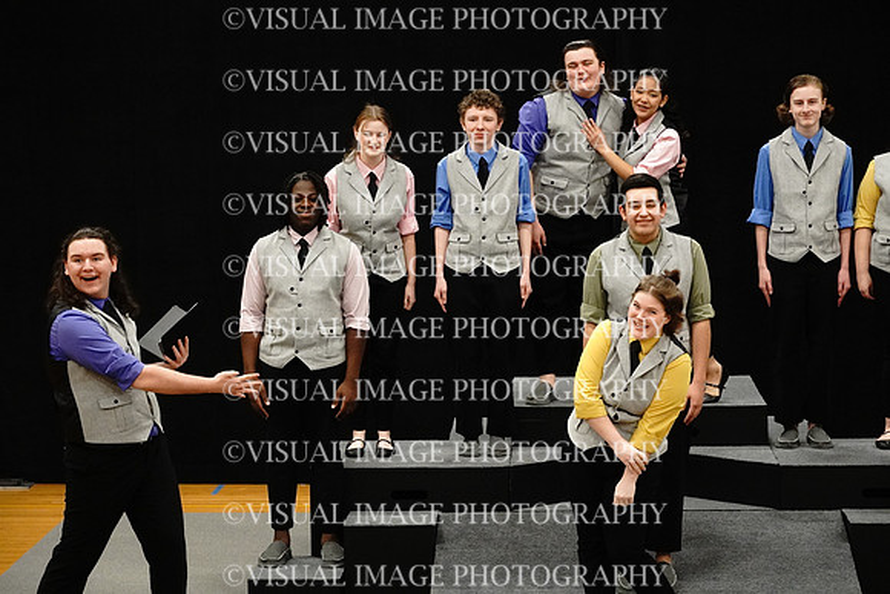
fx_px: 2745
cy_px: 297
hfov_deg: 18.4
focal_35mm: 111
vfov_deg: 12.3
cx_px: 445
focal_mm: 74
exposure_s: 1/125
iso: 8000
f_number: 5.6
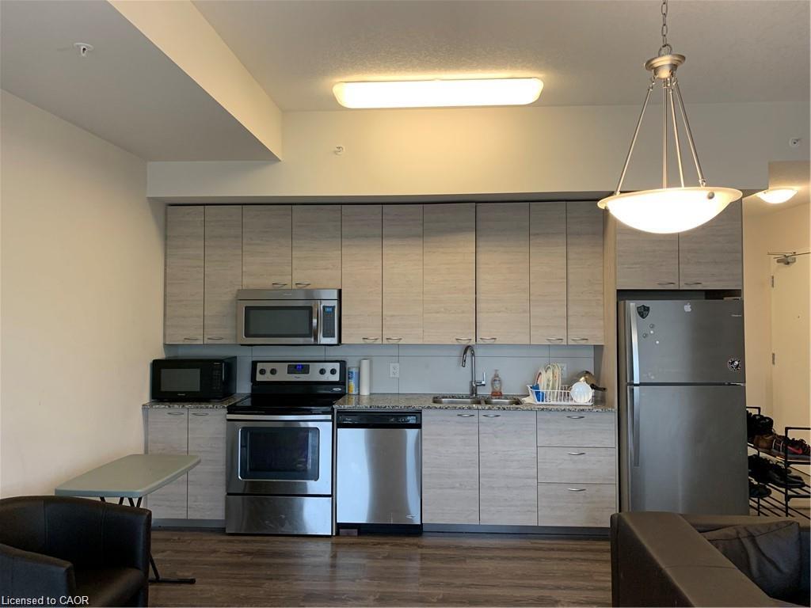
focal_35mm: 26
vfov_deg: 53.1
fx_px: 609
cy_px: 304
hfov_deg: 67.3
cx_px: 406
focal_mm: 4.25
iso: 100
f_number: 1.8
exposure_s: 1/60
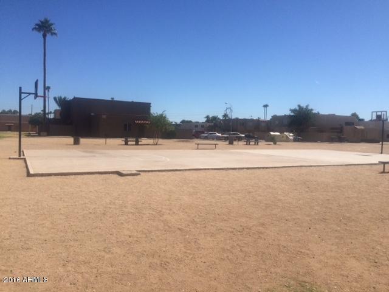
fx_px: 326
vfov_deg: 48.2
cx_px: 194
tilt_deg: -2.4
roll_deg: -1.1
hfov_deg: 61.7
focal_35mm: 29
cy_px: 146
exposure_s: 1/4115
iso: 32
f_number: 2.2
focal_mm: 4.15
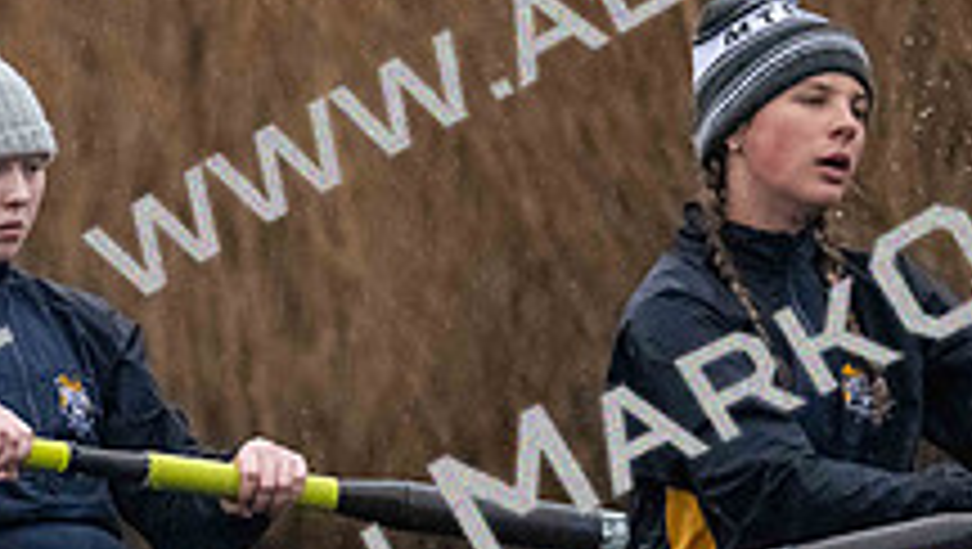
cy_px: 371
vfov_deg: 1.1
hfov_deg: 1.9
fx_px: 28998
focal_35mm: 1124
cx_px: -243
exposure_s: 1/1600
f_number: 4.5
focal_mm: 400
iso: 9000
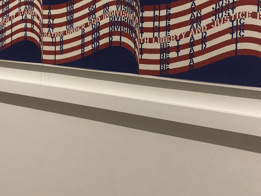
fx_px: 415
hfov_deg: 34.4
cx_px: 73
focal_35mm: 55
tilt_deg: -2.6
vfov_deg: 26.1
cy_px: 42
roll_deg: -0.3
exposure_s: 1/15
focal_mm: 4
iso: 80
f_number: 1.8
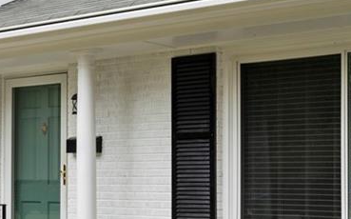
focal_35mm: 99
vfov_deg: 13.0
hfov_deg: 20.5
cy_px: 212
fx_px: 946
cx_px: 28
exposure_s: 1/125
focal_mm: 35
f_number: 6.7
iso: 100
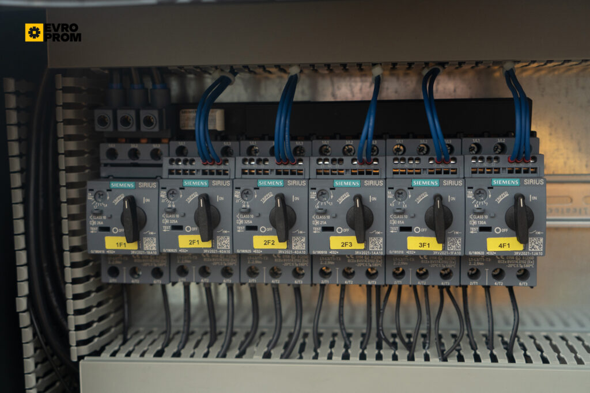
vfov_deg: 29.9
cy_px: 196
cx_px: 295
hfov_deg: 43.6
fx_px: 738
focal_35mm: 45
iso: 800
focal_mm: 45
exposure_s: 1/320
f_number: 4
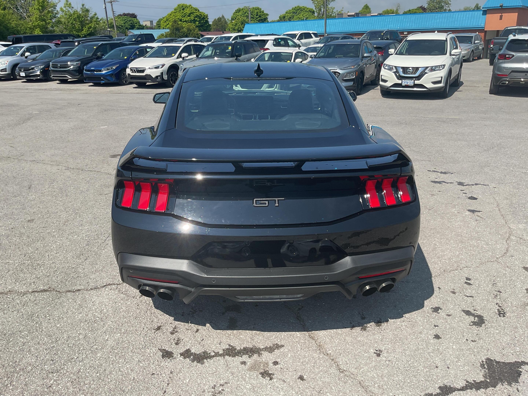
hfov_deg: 61.7
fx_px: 442
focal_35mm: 29
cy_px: 198
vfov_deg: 48.2
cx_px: 264
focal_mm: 3
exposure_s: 1/1377
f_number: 1.8
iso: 16
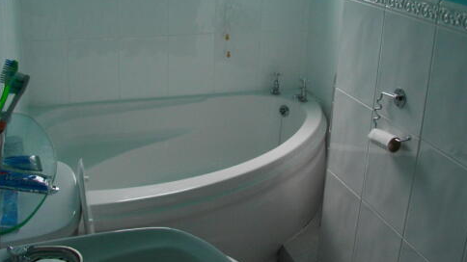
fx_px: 520
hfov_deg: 48.4
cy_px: 90
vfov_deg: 28.2
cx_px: 226
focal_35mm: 42
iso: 118
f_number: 2.9
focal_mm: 5.7
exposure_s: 1/50
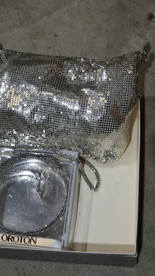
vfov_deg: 31.0
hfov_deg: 17.7
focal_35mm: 68
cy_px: 138
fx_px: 497
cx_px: 64
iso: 250
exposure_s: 1/80
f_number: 5.4
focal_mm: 31
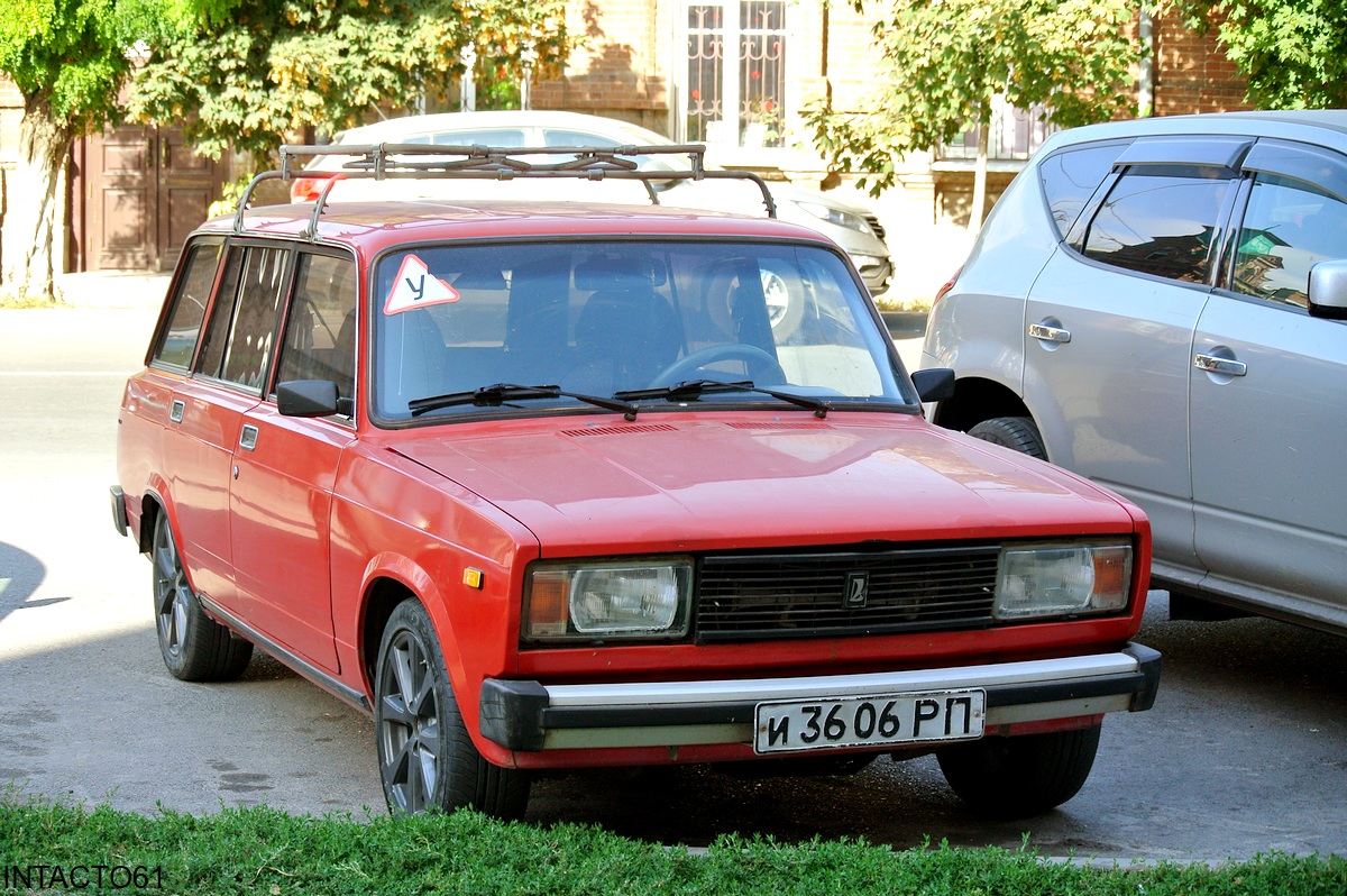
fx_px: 3028
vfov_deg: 16.8
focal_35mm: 81
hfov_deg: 25.1
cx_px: 674
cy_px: 448
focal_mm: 30
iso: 100
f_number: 4
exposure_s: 1/200
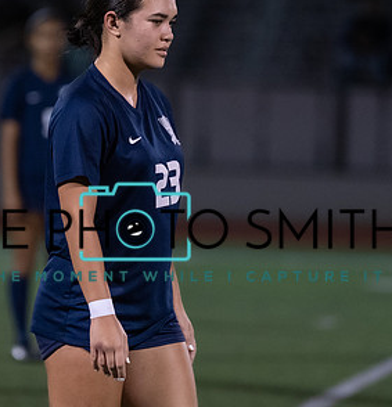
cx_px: 126
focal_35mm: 498
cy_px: 165
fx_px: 6506
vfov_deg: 3.6
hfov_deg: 3.5
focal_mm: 200
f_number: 2.8
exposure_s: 1/1000
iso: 5000
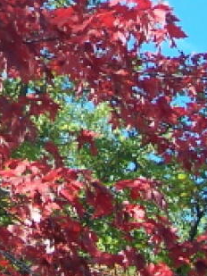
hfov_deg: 8.7
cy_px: -88
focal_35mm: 168
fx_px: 1339
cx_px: -60
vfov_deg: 11.4
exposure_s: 1/400
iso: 80
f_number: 2.8
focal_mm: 6.3
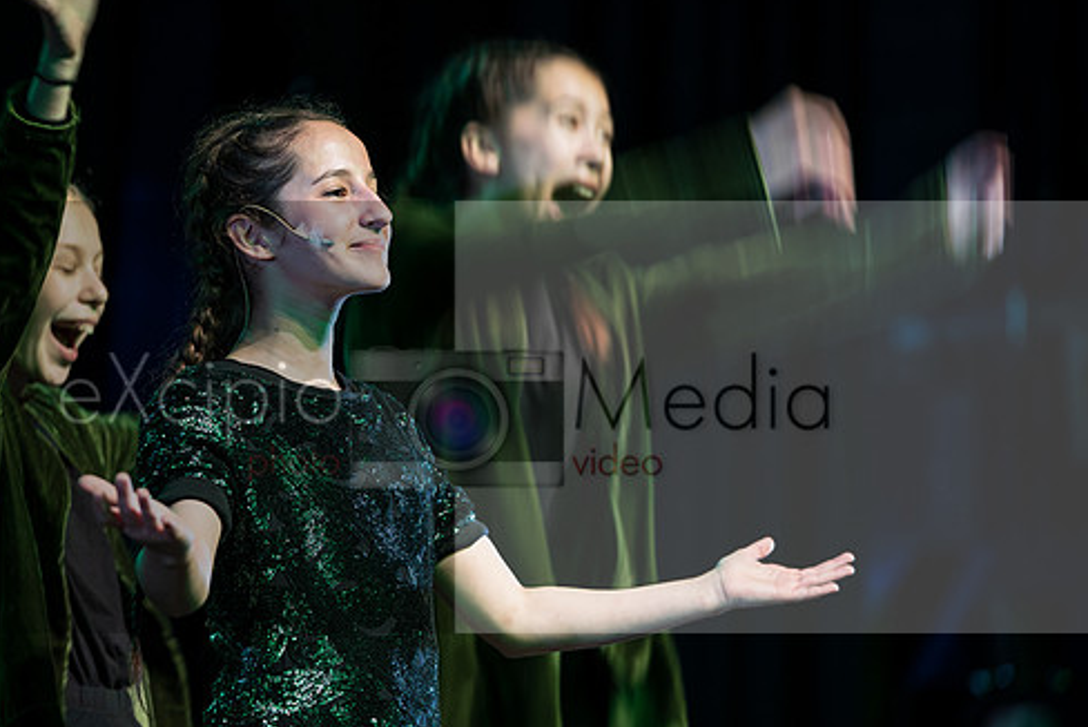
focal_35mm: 203
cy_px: 415
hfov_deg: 10.1
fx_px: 6139
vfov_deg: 6.8
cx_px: 469
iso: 800
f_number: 2.8
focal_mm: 158
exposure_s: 1/80
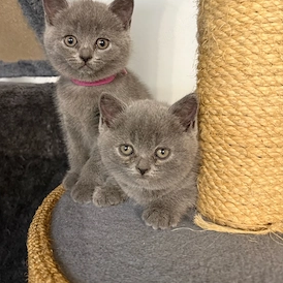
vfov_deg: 52.2
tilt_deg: -6.2
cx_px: 129
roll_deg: -1.8
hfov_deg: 52.5
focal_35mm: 31
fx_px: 287
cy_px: 115
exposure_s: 1/33
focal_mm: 6.76
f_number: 1.78
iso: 640
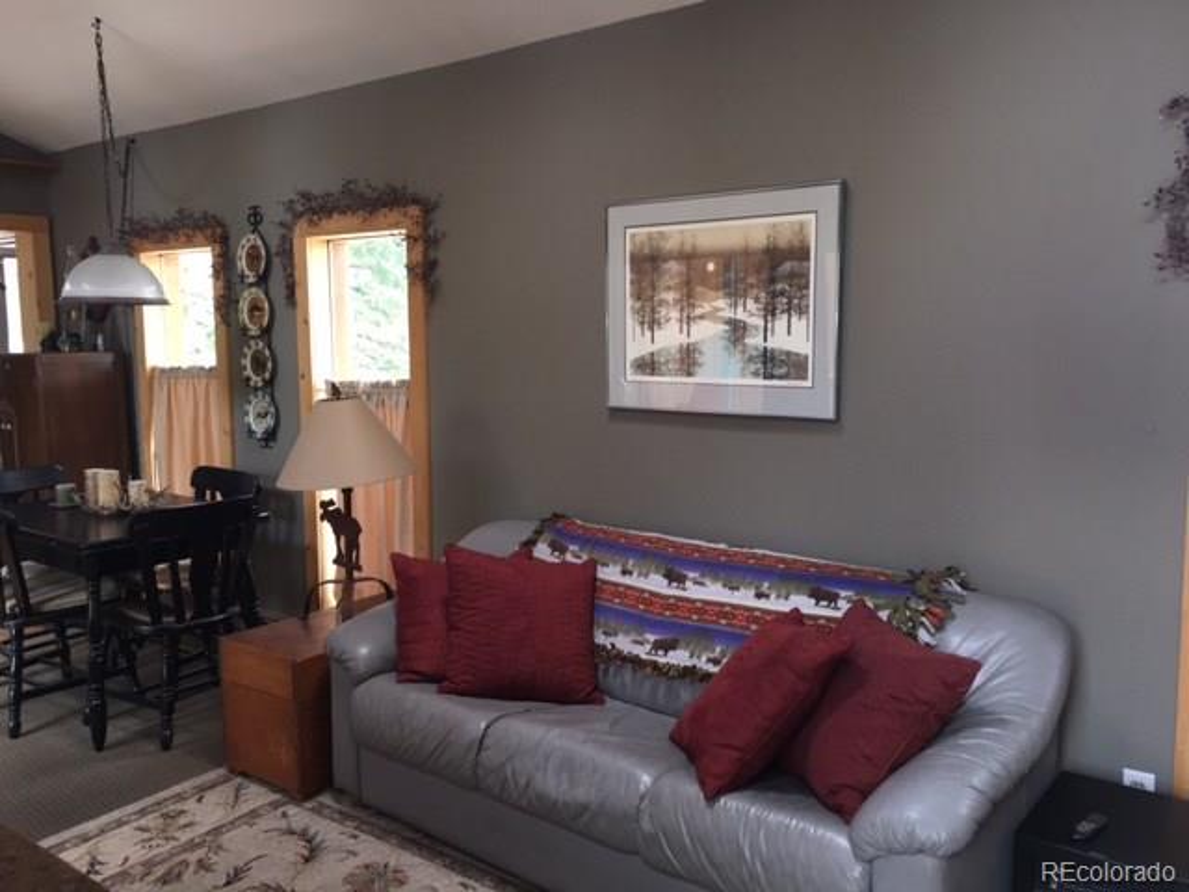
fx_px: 996
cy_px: 446
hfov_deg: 61.7
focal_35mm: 29
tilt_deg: -6.9
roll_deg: -0.1
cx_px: 594
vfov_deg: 48.2
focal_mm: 4.15
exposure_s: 1/30
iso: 40
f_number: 2.2
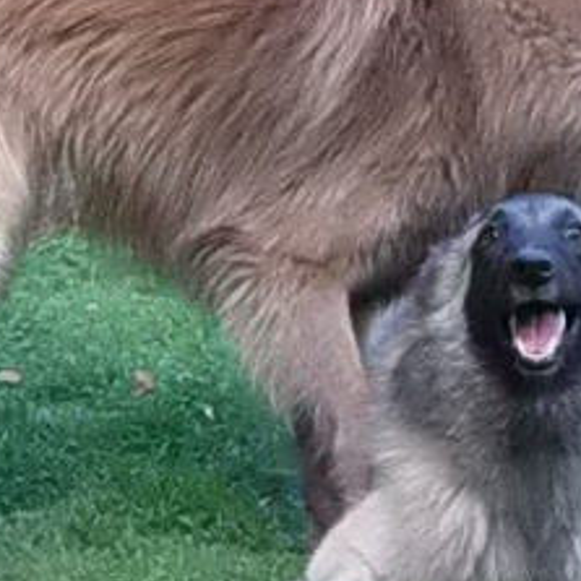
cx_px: 485
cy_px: 341
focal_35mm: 185
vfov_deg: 9.5
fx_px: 3513
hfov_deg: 9.4
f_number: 4.2
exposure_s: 1/320
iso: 1600
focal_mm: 13
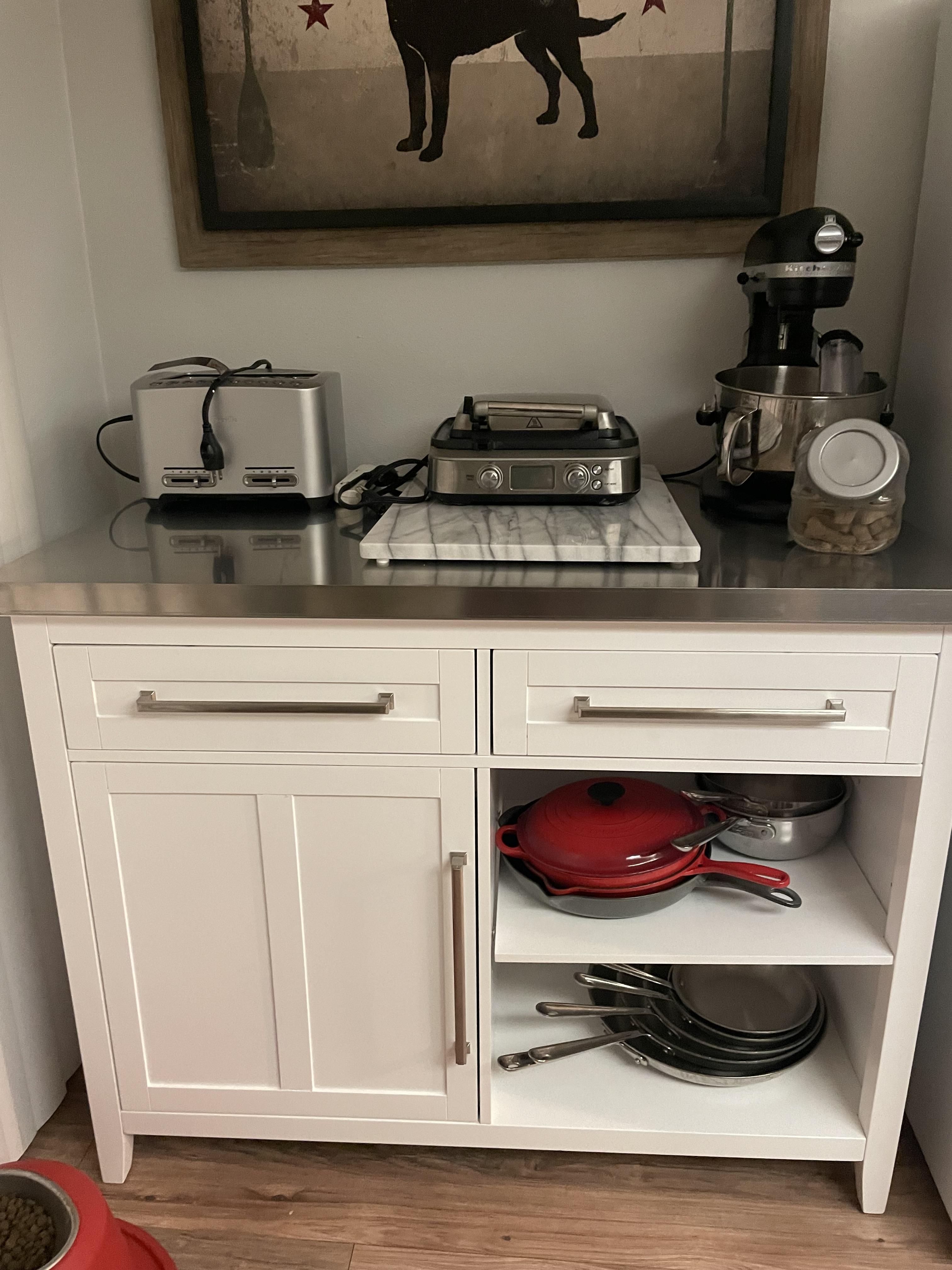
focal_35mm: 26
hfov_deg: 53.1
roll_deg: +0.9
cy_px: 635
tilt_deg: -17.4
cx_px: 476
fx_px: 953
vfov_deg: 67.3
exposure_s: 1/31
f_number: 1.6
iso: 640
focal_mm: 4.2
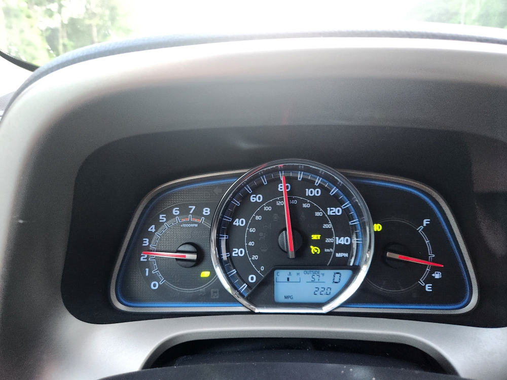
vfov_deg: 58.9
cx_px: 254
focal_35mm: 23
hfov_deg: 73.9
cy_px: 190
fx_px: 337
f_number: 1.8
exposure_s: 1/120
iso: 640
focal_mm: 5.4
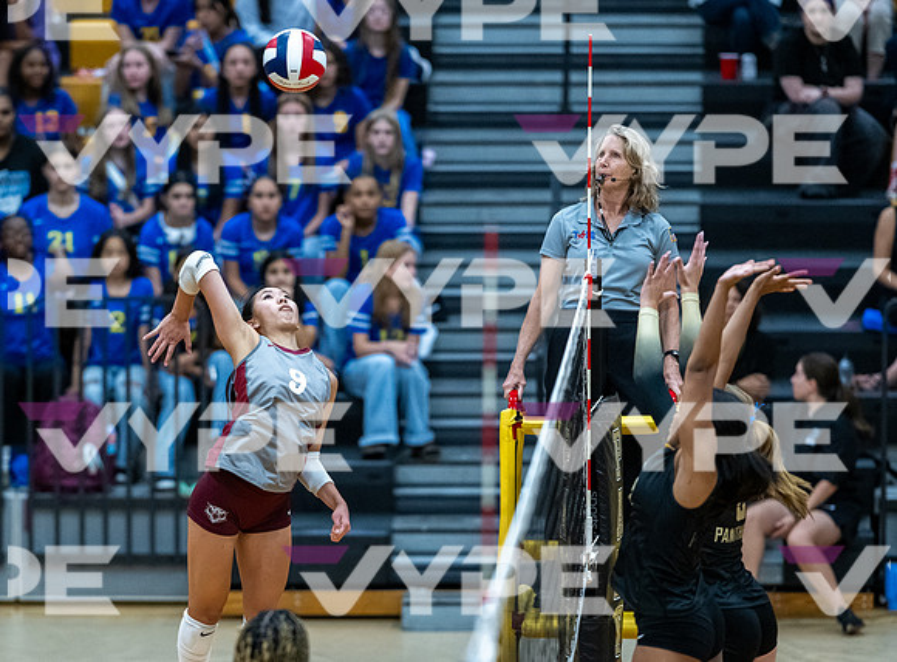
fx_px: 7852
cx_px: 283
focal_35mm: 305
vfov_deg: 4.8
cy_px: 425
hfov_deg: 6.5
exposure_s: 1/1600
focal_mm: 200
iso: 3200
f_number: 2
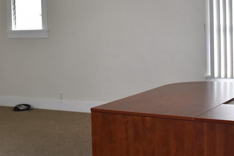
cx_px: 114
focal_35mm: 76
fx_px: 494
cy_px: 57
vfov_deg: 17.9
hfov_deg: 26.7
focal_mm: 18
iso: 800
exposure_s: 1/200
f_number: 4.5
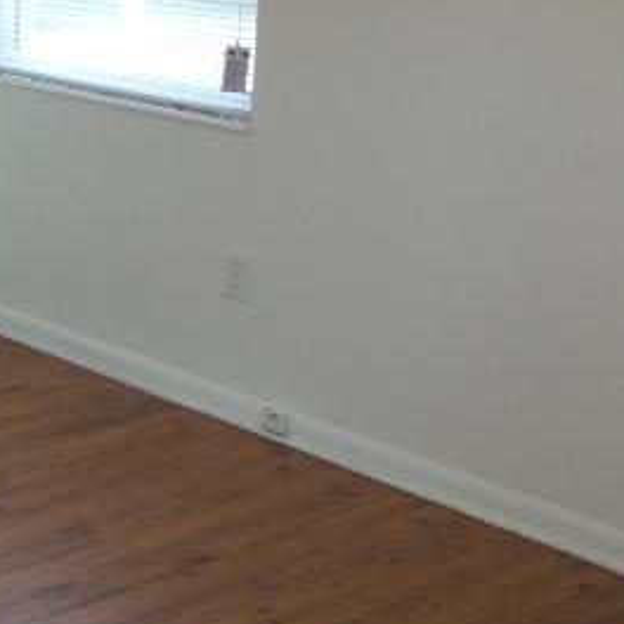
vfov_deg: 21.8
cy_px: 206
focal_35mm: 79
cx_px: -177
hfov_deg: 20.2
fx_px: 1611
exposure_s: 1/30
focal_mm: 4.1
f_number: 2.8
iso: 200
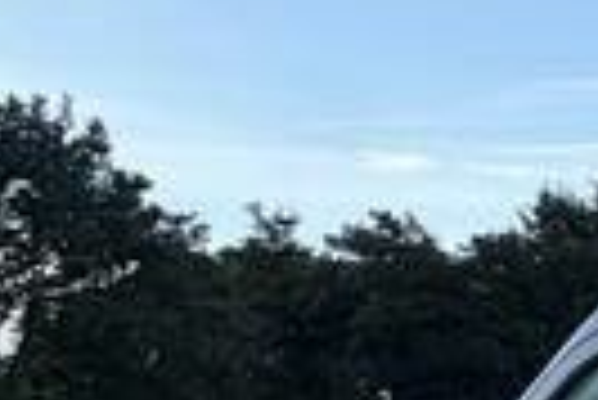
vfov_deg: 13.8
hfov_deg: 14.2
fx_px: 1630
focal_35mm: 98
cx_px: 1434
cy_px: 378
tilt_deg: +10.4
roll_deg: +6.2
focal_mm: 2.22
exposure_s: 1/899
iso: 40
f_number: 2.2
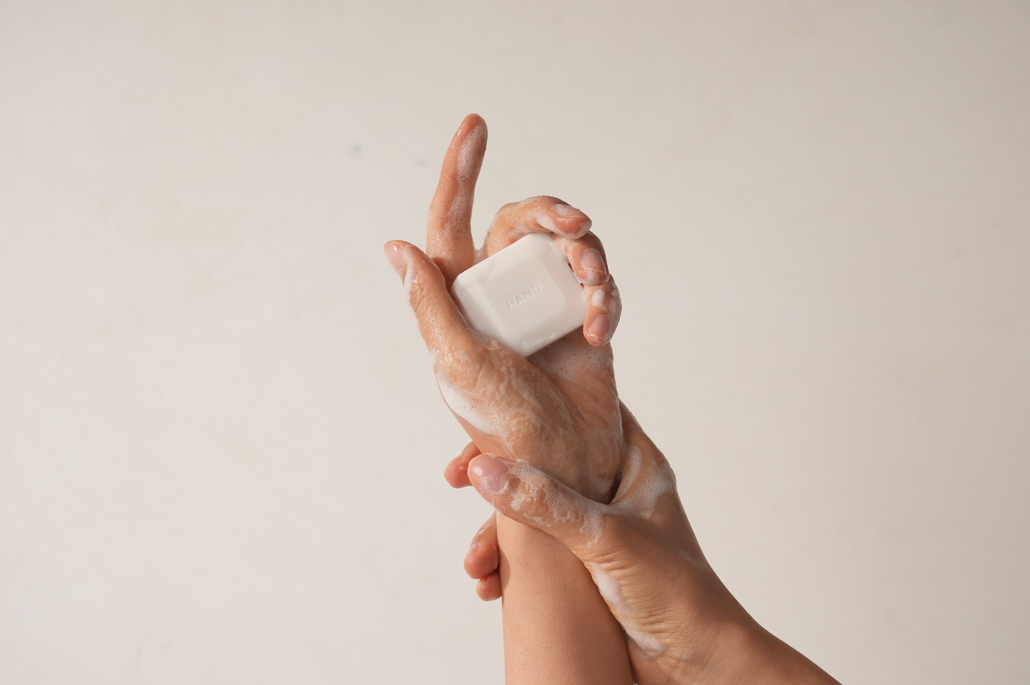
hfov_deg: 19.5
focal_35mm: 105
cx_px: 515
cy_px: 342
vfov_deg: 13.0
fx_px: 3001
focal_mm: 105
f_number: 8
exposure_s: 1/250
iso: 800
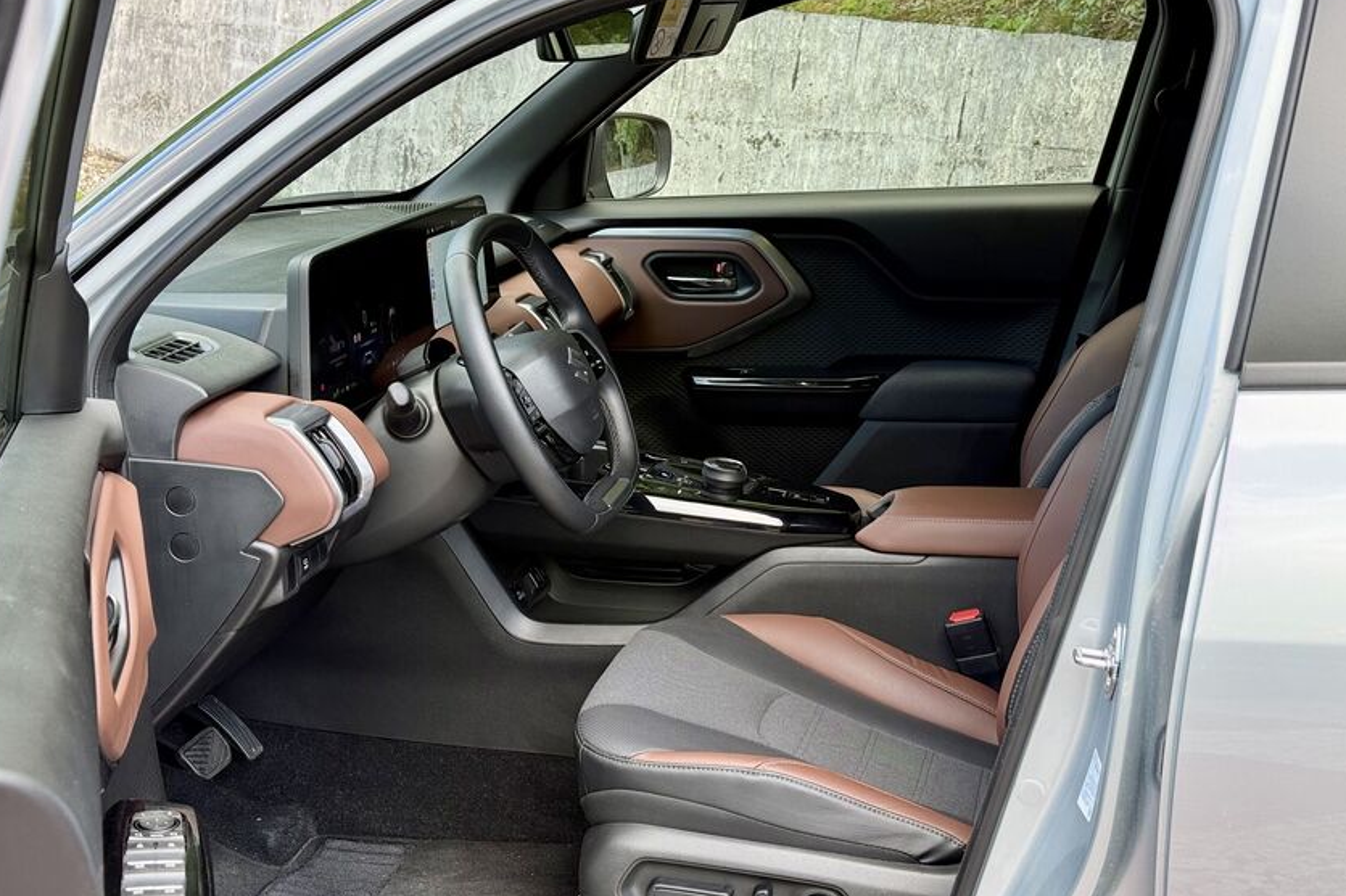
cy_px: 464
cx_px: 667
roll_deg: -1.0
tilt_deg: -11.3
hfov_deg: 38.9
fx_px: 1906
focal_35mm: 51
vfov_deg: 26.5
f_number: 1.78
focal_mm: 6.76
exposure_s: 1/121
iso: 50
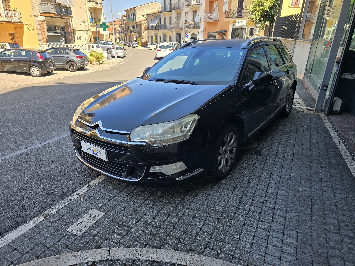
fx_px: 236
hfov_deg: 73.9
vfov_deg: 58.9
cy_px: 133
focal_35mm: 23
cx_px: 178
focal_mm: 6.3
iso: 12
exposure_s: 1/275
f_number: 1.7
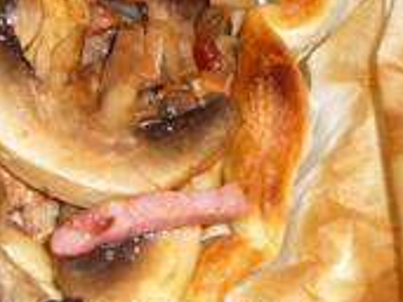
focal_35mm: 135
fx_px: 1571
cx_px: -266
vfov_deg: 10.7
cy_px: -78
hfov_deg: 13.5
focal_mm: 6
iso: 100
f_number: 3.7
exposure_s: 1/30
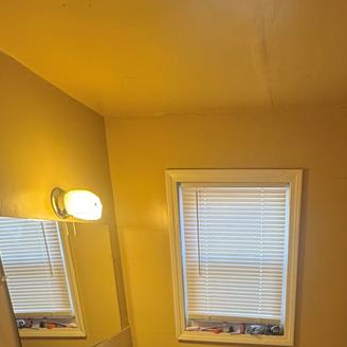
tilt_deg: -19.3
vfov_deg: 46.1
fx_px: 329
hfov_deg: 54.2
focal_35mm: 29
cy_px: 351
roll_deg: -0.5
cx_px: 238
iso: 250
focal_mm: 2.22
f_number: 2.2
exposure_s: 1/60
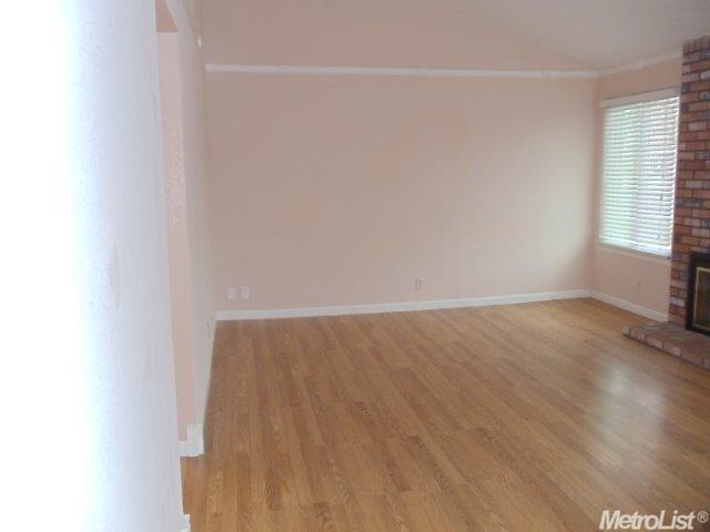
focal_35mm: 44
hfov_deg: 42.9
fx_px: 902
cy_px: 266
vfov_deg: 32.9
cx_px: 355
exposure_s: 1/30
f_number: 3.5
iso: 400
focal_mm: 6
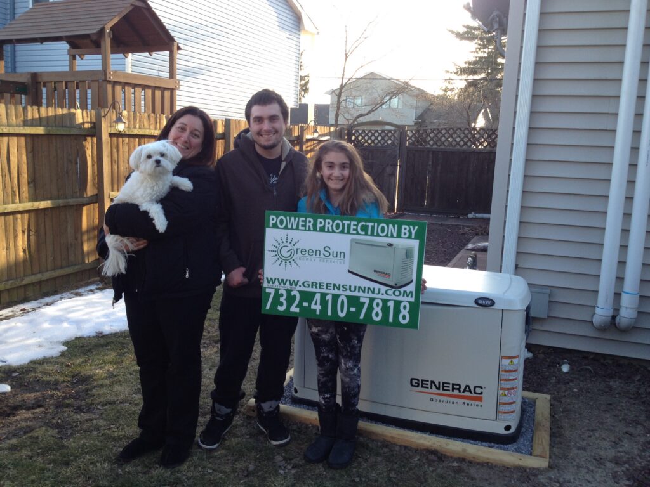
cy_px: 244
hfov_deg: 52.6
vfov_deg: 40.7
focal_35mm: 35
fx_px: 657
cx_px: 325
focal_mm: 4.28
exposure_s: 1/158
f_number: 2.4
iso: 50
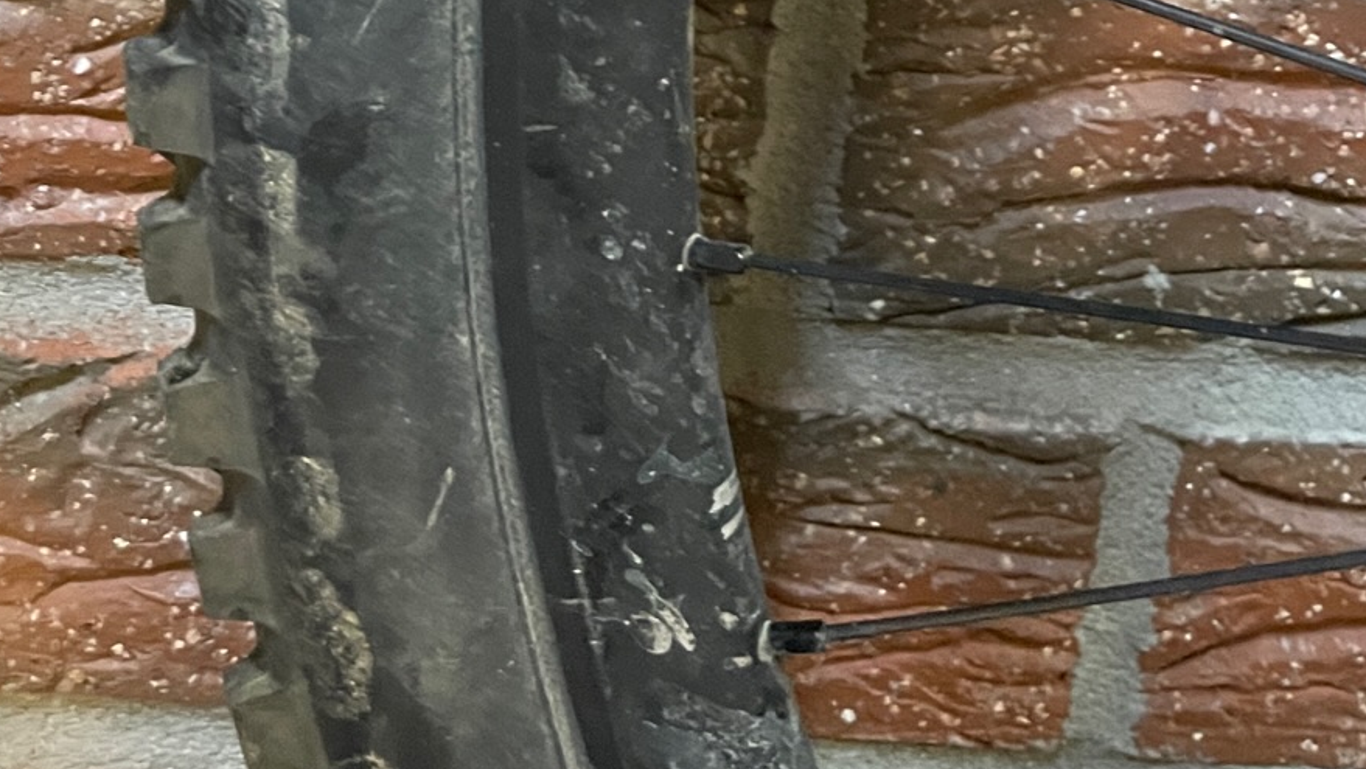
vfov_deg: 15.9
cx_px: 477
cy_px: -562
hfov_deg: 31.7
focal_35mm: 66
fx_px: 2391
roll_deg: -5.1
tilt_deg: -14.4
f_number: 1.6
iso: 640
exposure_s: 1/25
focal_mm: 4.2
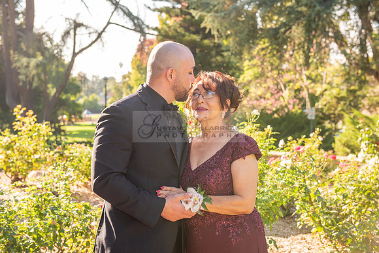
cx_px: 190
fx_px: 590
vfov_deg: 24.2
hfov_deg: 35.6
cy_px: 126
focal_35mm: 56
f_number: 5.6
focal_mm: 56
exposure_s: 1/250
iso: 200
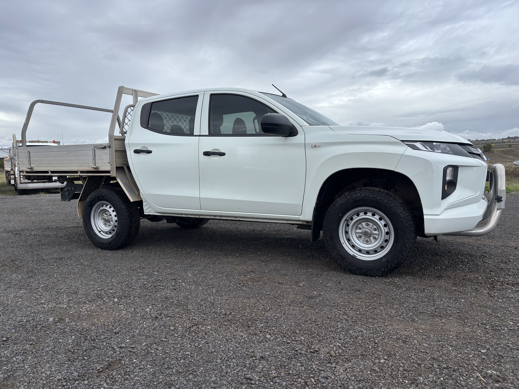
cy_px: 194
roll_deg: +0.4
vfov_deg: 53.1
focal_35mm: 26
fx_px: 390
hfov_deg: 67.3
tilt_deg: -5.5
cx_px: 260
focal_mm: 5.96
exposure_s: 1/1311
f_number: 1.6
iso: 50
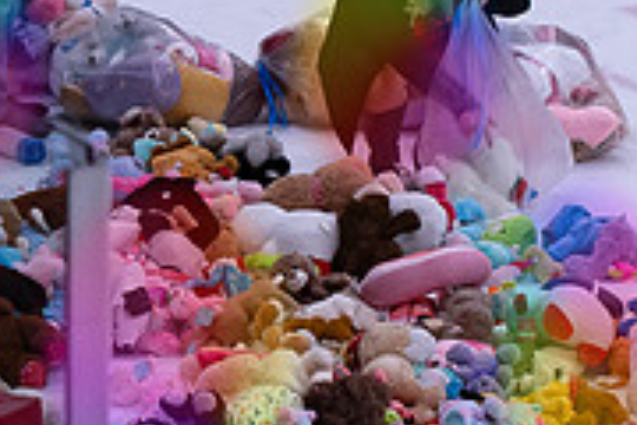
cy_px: 127
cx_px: 219
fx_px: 7785
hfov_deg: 4.7
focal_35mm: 440
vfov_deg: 3.1
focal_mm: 75
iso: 800
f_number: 3.2
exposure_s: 1/800
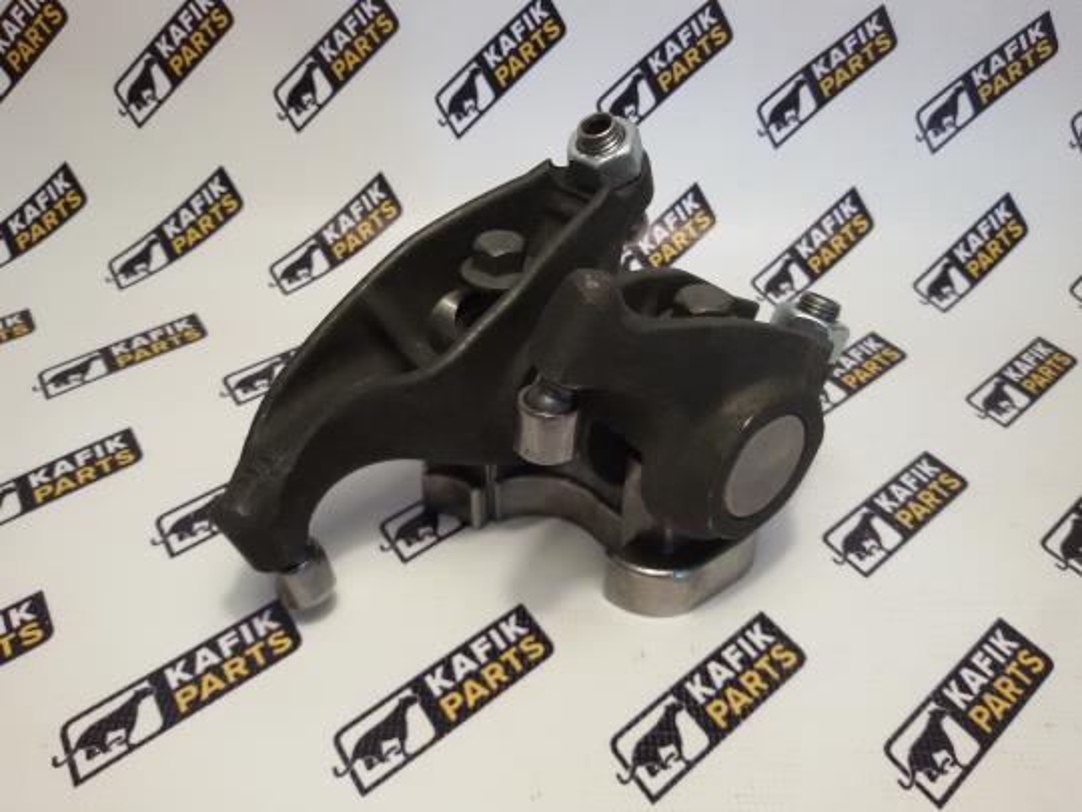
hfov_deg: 58.4
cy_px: 406
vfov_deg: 45.4
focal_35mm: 31
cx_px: 541
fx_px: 969
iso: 50
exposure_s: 1/33
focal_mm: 2.93
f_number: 2.4
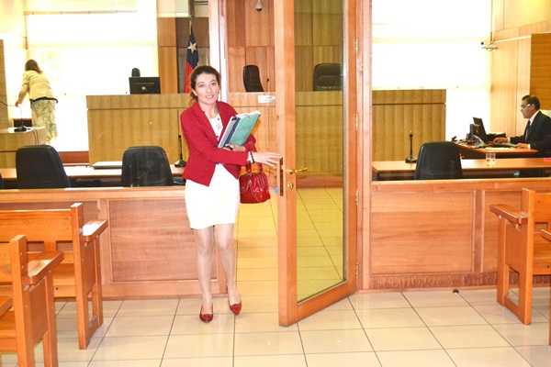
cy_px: 184
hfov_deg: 41.1
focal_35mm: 48
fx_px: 735
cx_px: 276
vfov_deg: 28.1
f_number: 4.8
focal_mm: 32
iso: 2500
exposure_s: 1/60
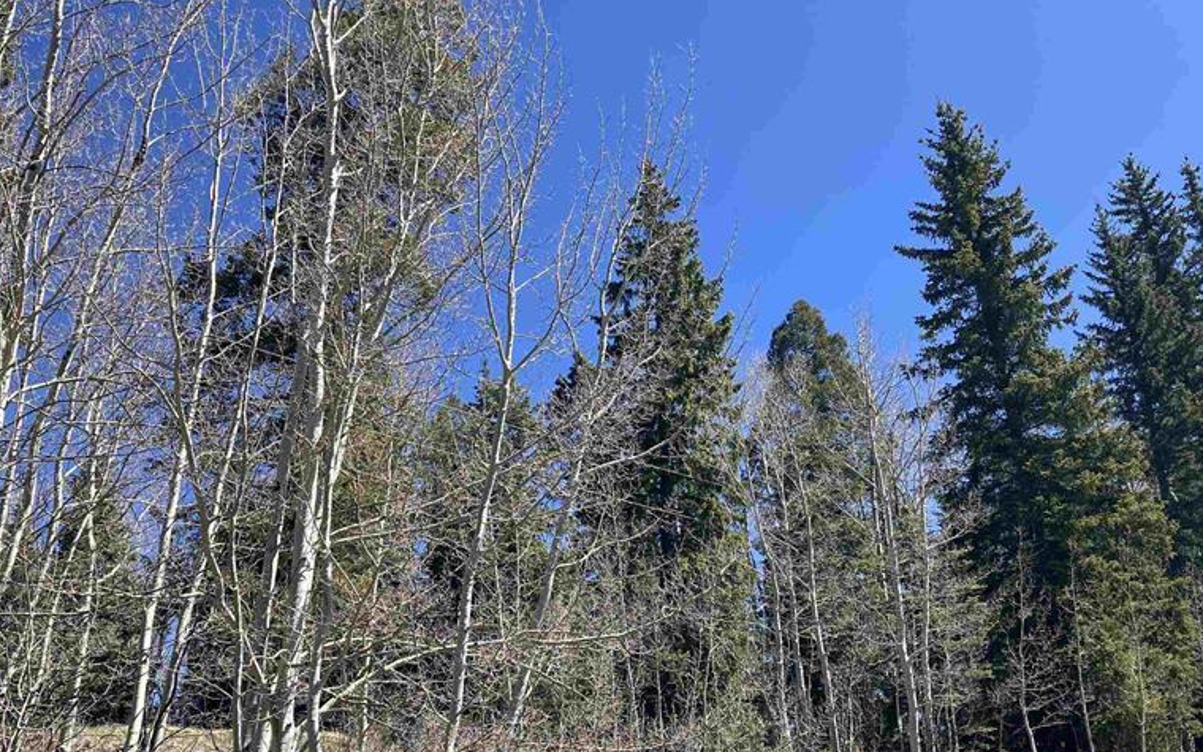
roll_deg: +5.4
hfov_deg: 49.3
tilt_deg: +22.9
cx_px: 636
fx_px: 1311
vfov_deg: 31.9
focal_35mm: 40
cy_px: 469
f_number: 1.8
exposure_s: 1/1091
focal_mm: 3.99
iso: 32
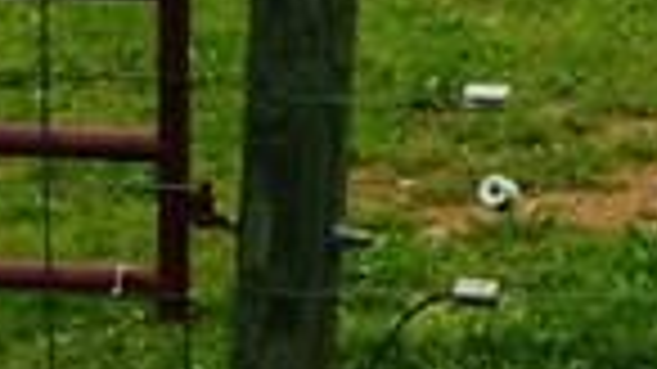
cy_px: -972
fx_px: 4928
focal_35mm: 283
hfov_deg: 7.5
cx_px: 1080
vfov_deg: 4.1
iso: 80
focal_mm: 6
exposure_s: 1/350
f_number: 4.8
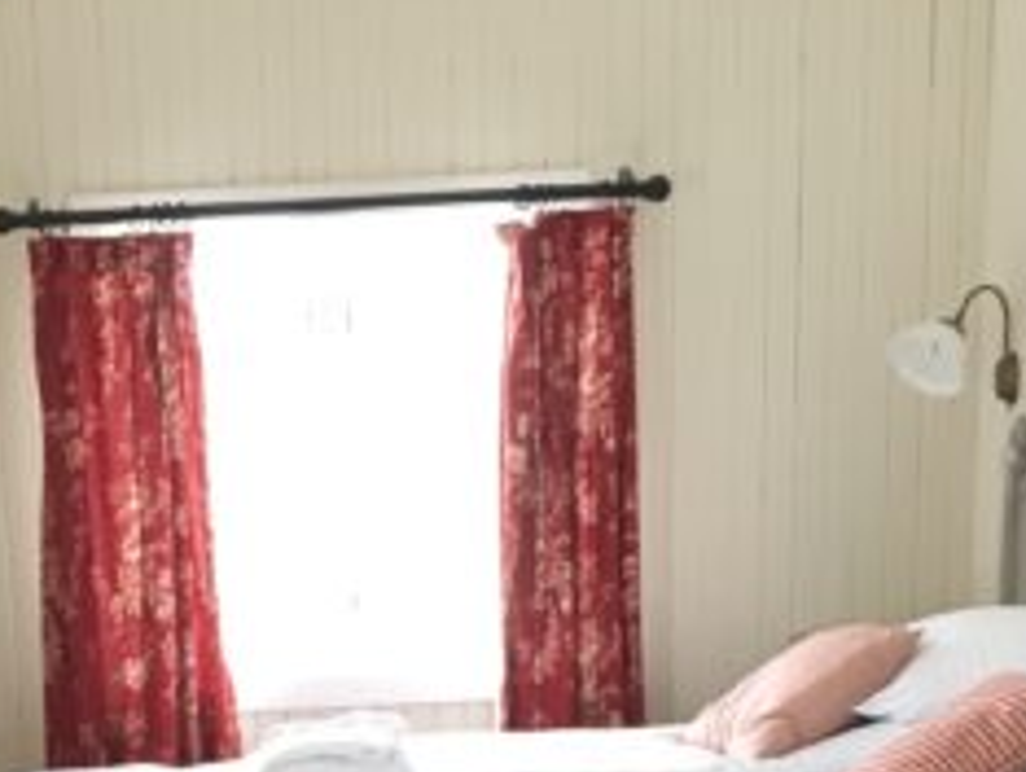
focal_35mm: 95
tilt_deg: -17.8
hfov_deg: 20.4
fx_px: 2819
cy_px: 1211
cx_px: 184
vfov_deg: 14.4
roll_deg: +2.0
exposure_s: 1/33
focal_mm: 4.15
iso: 64
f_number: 2.2
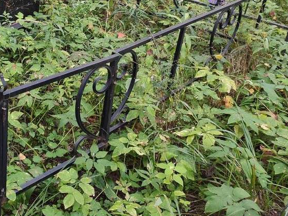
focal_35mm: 48
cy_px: 39
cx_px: 53
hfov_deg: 38.0
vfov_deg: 29.5
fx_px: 399
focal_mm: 4.77
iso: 229
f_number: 1.75
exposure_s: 1/60
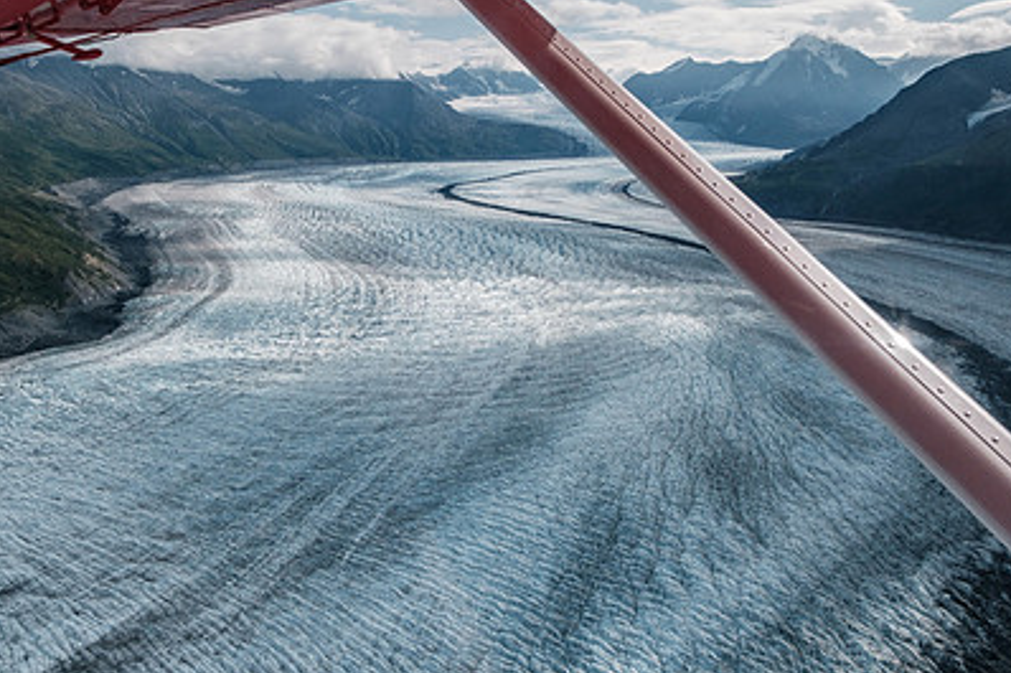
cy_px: 298
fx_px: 982
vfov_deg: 37.8
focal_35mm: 35
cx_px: 361
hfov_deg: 53.7
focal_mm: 16
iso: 320
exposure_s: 1/4000
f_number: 8
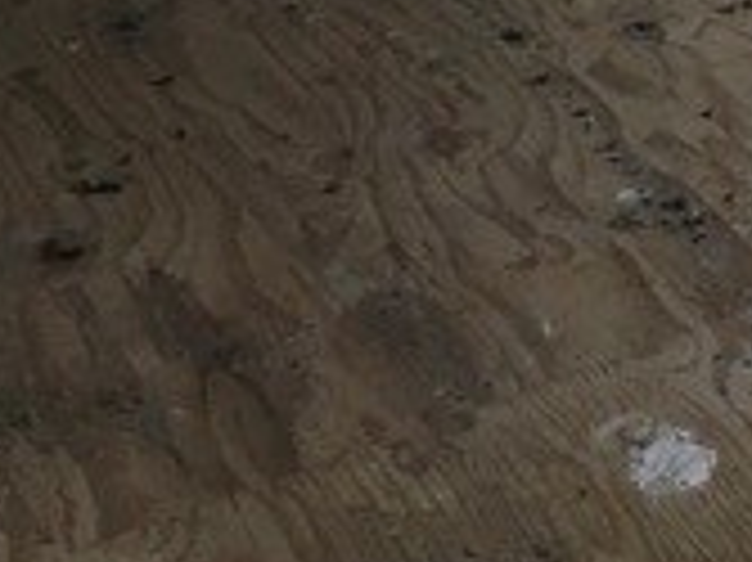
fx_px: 2410
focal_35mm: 111
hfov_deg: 16.1
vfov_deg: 12.3
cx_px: 1153
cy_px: -405
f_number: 2.2
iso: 160
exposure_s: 1/30
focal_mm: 4.15
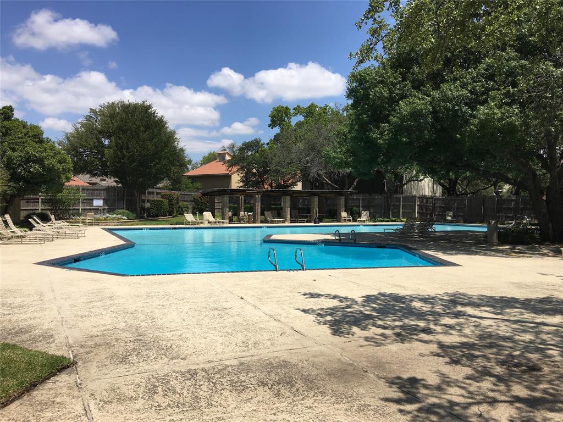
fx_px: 472
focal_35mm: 29
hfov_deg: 61.7
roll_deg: -1.3
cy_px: 211
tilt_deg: +0.0
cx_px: 282
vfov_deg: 48.2
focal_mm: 4.15
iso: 25
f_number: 2.2
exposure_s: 1/2404
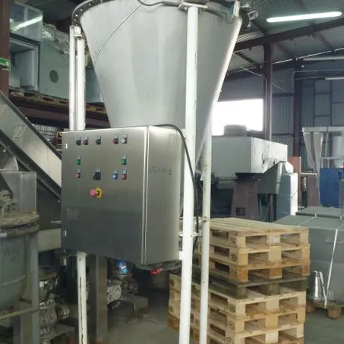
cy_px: 189
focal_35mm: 41
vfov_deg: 40.9
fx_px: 461
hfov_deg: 40.9
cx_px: 152
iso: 320
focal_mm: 4.9
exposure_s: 1/60
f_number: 3.3
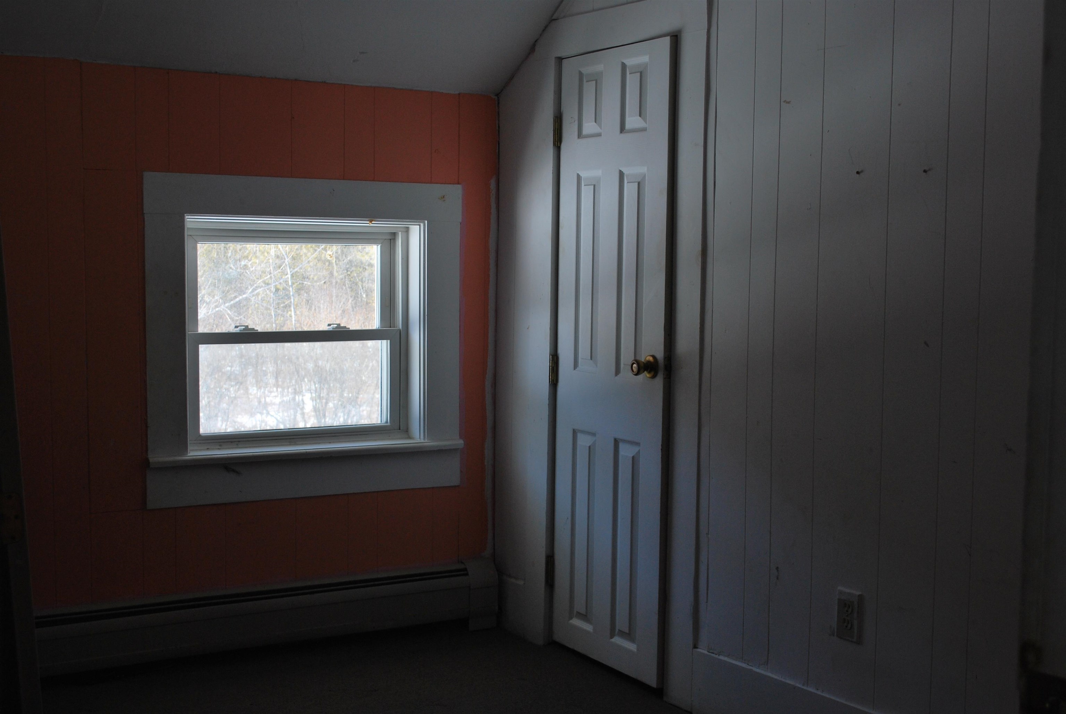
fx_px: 1423
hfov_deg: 41.1
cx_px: 533
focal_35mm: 48
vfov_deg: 28.1
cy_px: 357
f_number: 5
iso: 200
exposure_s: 1/100
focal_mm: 32
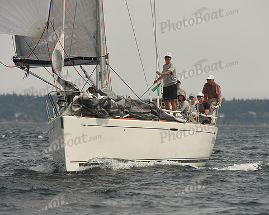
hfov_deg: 4.3
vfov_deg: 3.4
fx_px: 3607
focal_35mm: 453
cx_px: 131
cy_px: 108
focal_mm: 400
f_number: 7.1
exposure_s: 1/1000
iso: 250
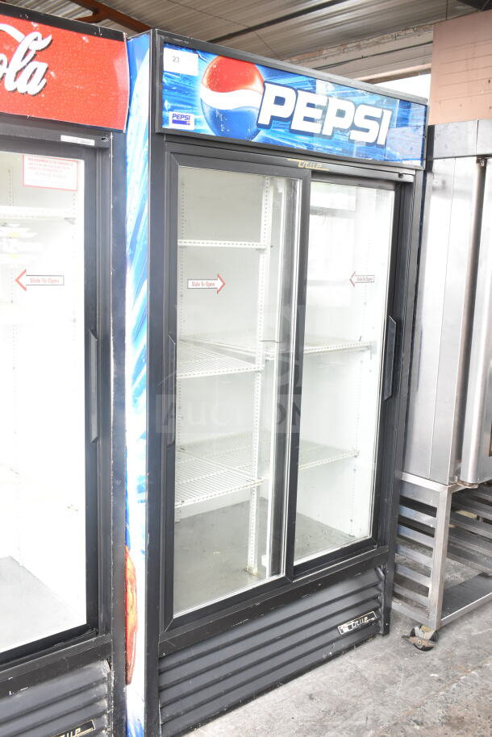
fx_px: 707
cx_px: 246
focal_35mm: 34
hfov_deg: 38.4
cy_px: 368
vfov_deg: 55.1
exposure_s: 1/125
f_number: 5.6
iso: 1600
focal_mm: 23
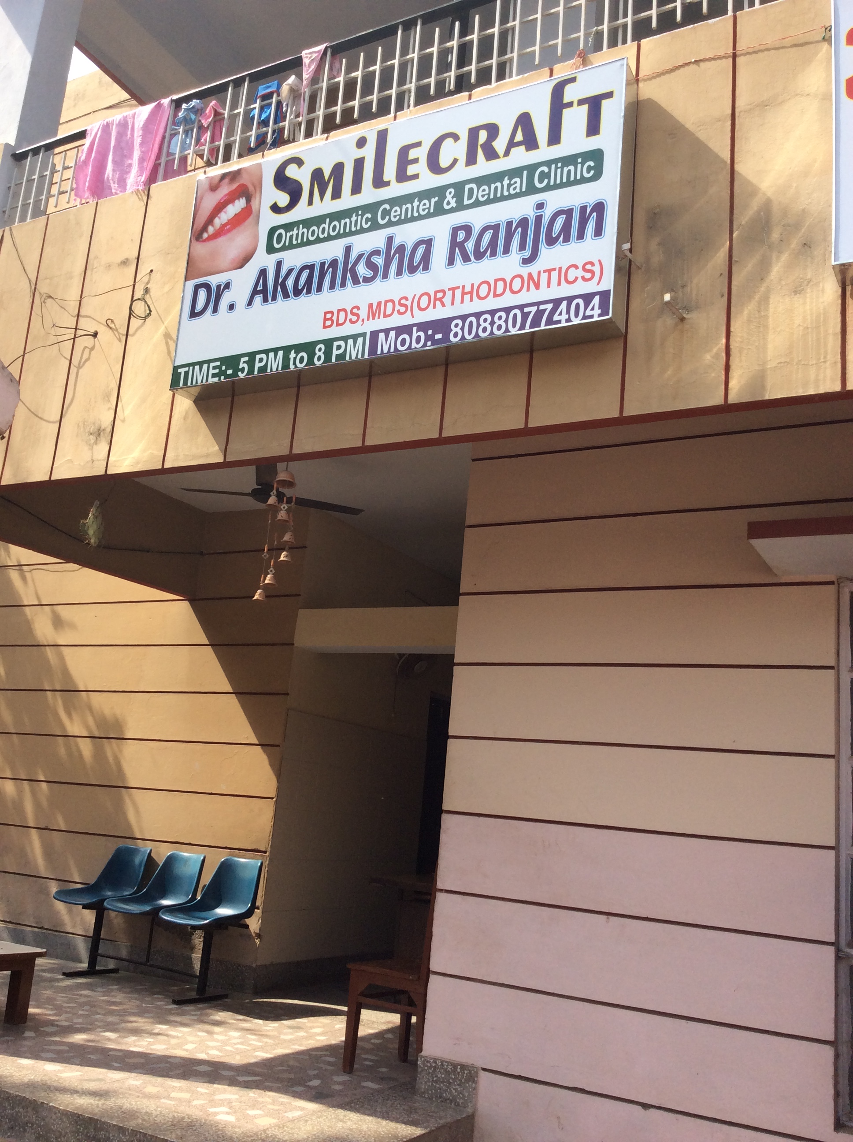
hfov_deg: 44.1
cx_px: 426
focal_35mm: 32
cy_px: 571
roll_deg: -5.1
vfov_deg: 56.9
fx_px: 1054
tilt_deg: +12.7
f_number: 2.4
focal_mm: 3.3
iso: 32
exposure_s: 1/880
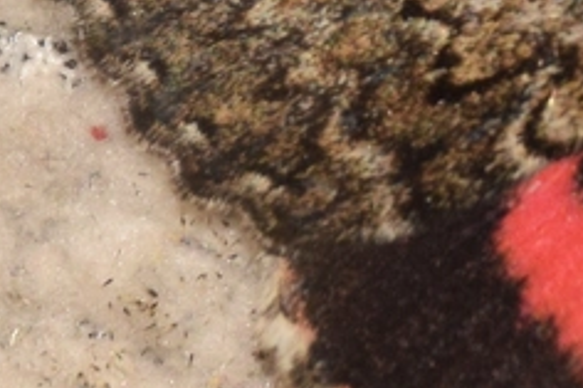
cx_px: 650
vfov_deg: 2.4
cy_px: 99
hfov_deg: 3.6
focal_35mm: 570
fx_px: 9224
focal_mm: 140
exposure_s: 1/60
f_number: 14
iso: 500
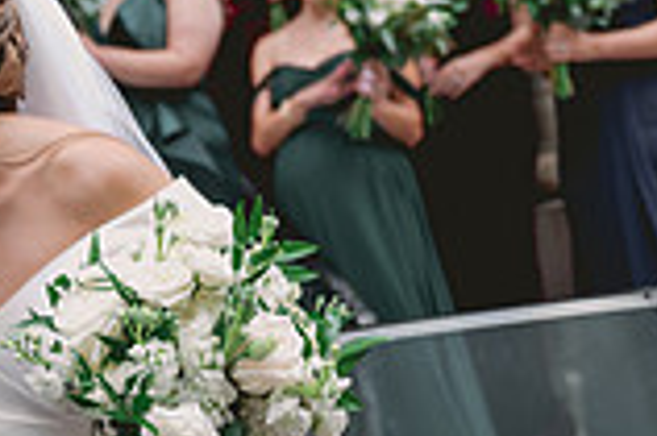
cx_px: 42
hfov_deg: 16.2
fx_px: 2279
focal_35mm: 125
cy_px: 440
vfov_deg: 10.8
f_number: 3.2
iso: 50
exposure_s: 1/160
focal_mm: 34
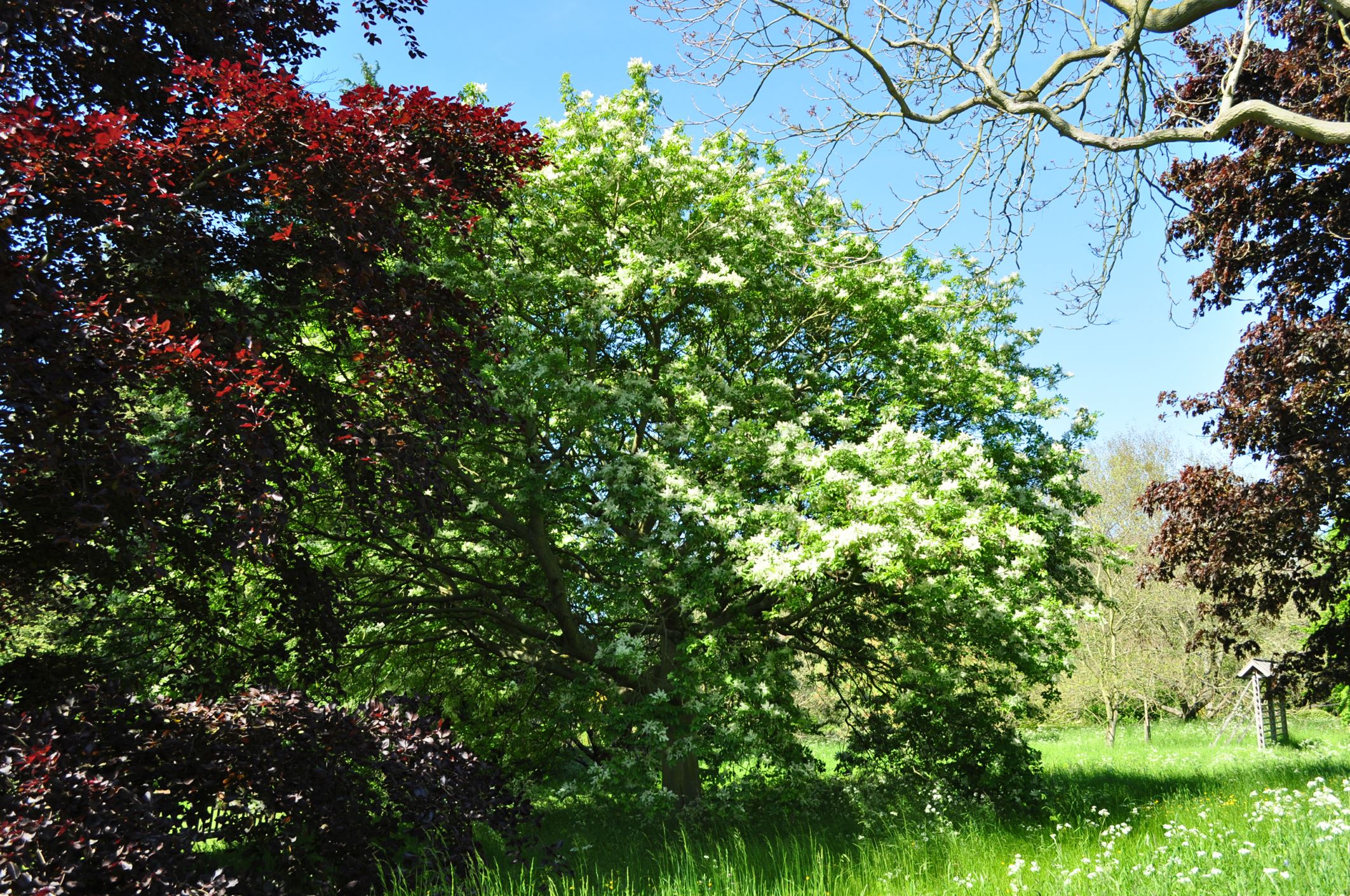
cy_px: 448
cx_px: 675
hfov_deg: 57.3
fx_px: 1236
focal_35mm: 33
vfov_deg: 39.9
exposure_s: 1/200
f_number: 8
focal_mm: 22
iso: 200
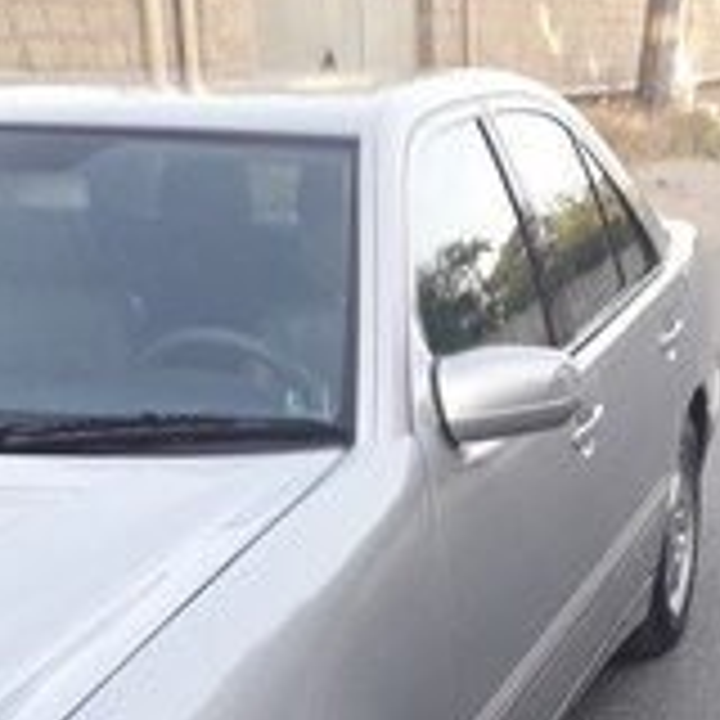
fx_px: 1741
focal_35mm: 74
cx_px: 531
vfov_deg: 21.4
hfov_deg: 23.2
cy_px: 909
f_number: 1.9
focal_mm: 3.6
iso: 40
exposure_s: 1/139
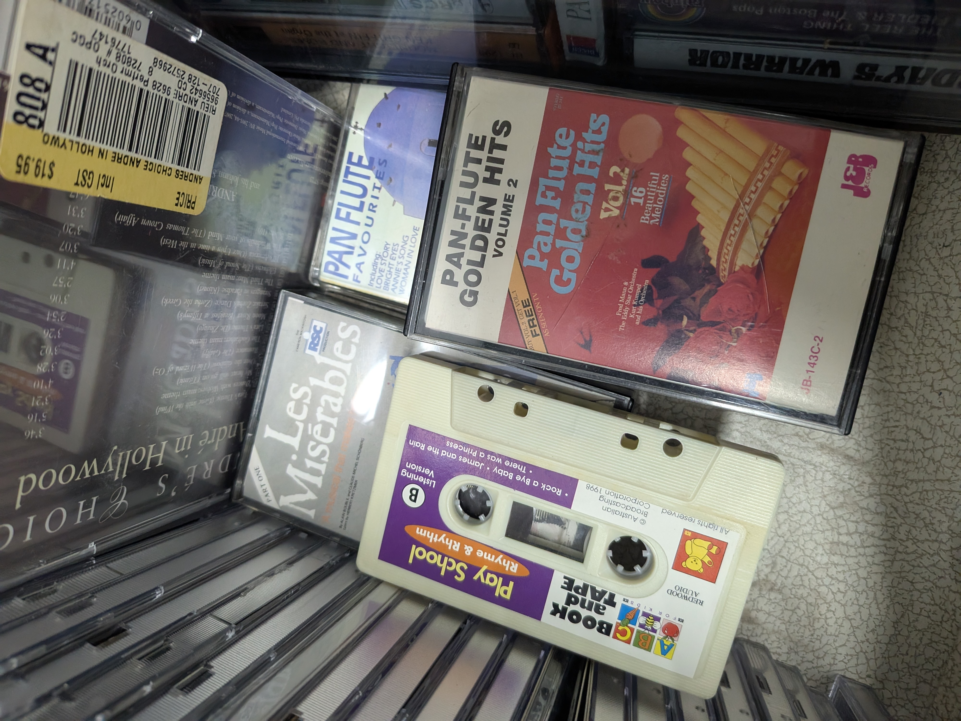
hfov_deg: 71.6
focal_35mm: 24
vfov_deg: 56.8
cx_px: 480
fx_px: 666
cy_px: 360
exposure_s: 1/247
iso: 901
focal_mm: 4.53
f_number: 1.7
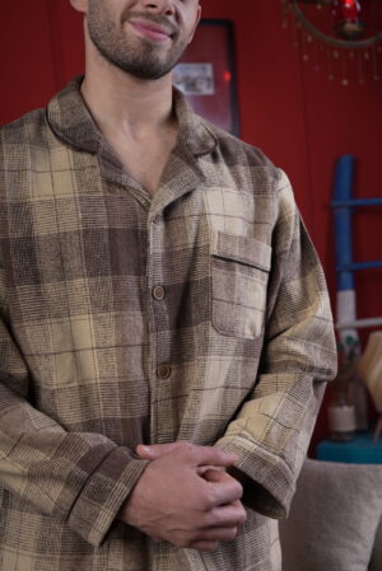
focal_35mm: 50
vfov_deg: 39.6
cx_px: 191
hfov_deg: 27.0
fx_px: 795
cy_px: 286
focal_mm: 50
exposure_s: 1/160
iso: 100
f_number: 4.5
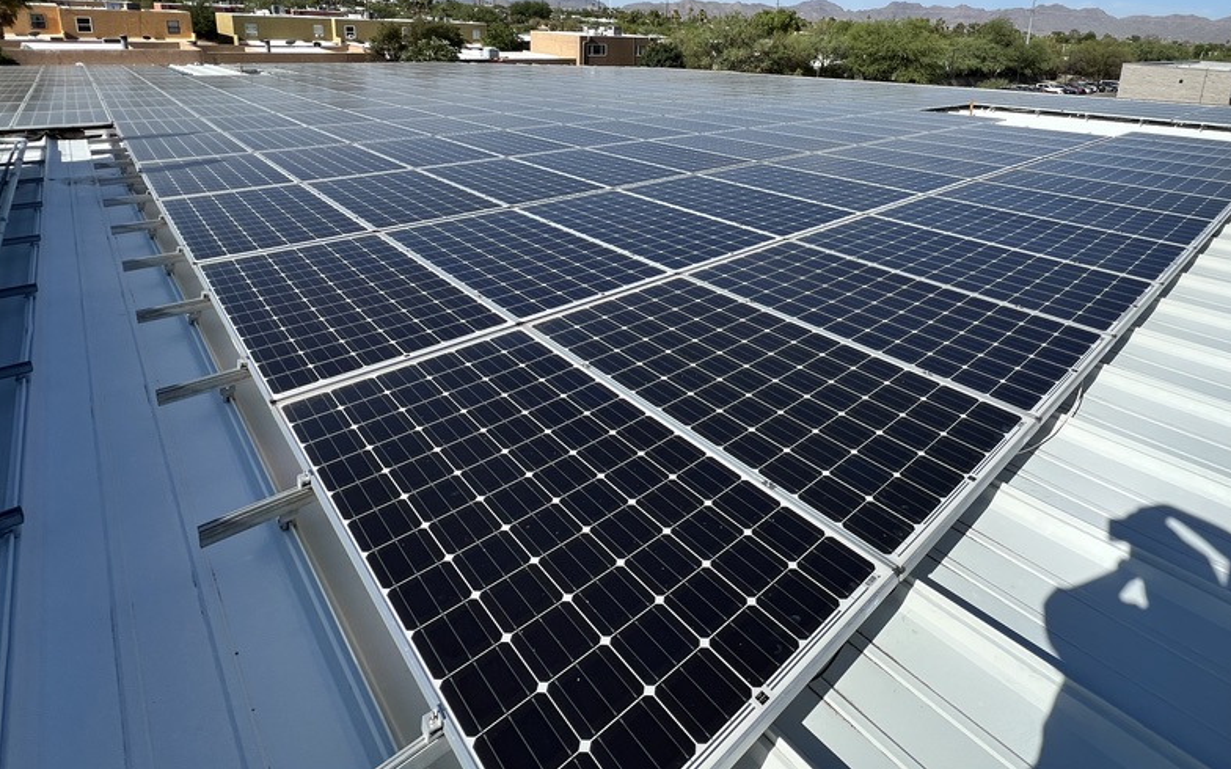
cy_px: 179
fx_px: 604
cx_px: 714
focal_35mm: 18
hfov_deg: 90.3
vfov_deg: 60.9
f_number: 1.8
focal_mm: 1.57
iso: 32
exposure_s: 1/1815
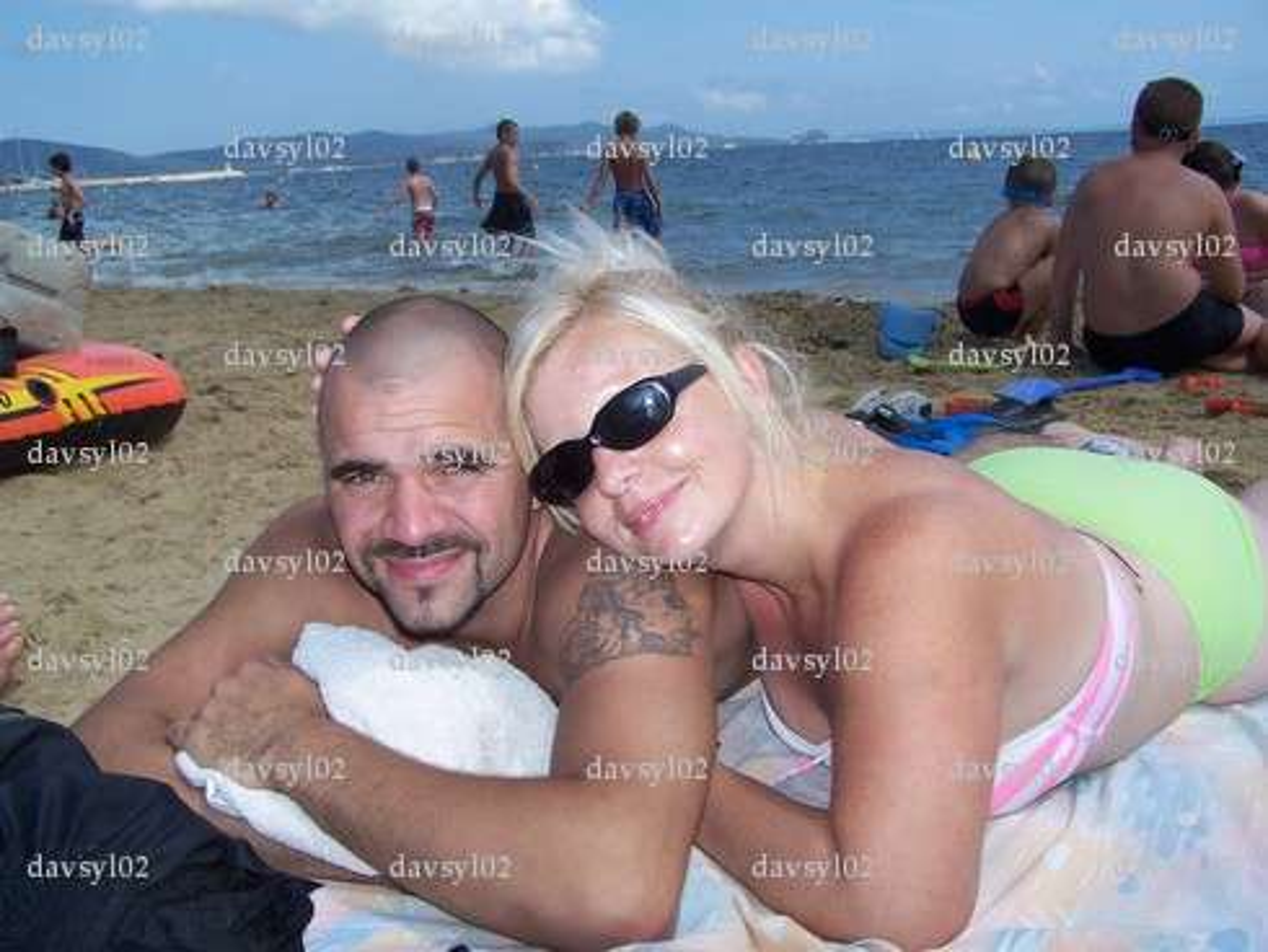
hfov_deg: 49.0
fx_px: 1393
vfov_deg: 37.8
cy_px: 476
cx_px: 634
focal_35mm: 38
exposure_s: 1/1000
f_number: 4
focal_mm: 6.3
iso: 80
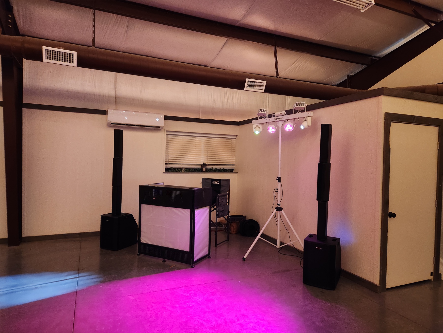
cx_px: 222
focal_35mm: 23
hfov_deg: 73.9
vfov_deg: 58.9
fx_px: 294
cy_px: 166
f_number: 1.8
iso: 640
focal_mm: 5.4
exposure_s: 1/24
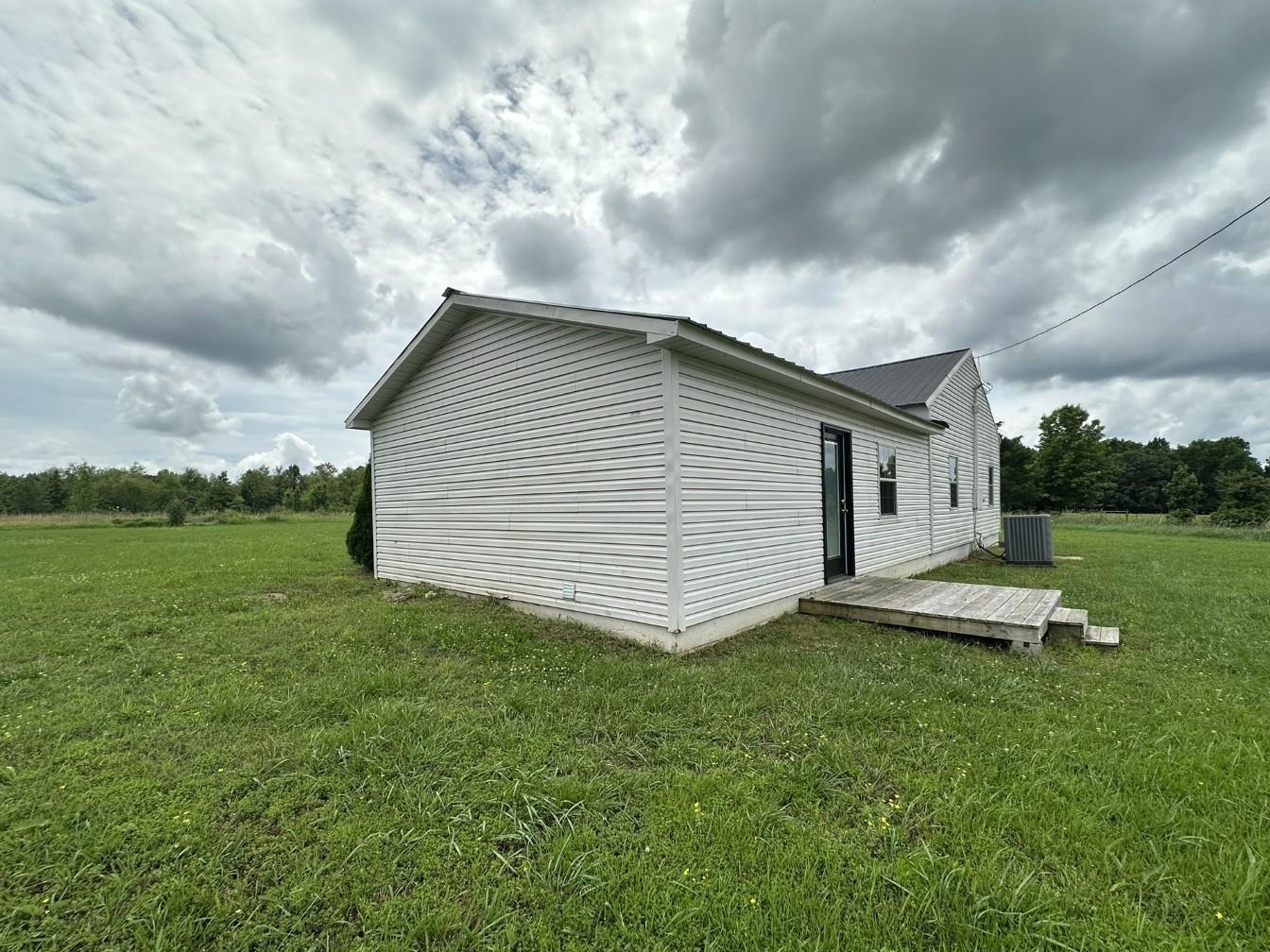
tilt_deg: +0.9
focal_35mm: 15
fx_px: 550
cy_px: 503
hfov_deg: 98.2
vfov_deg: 81.7
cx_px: 635
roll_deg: -1.4
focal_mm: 2.22
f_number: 2.2
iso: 50
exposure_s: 1/2747
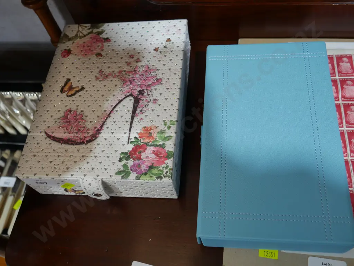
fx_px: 348
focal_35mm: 34
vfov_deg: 41.8
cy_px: 133
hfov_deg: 53.9
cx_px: 177
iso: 400
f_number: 4
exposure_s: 1/60
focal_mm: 17
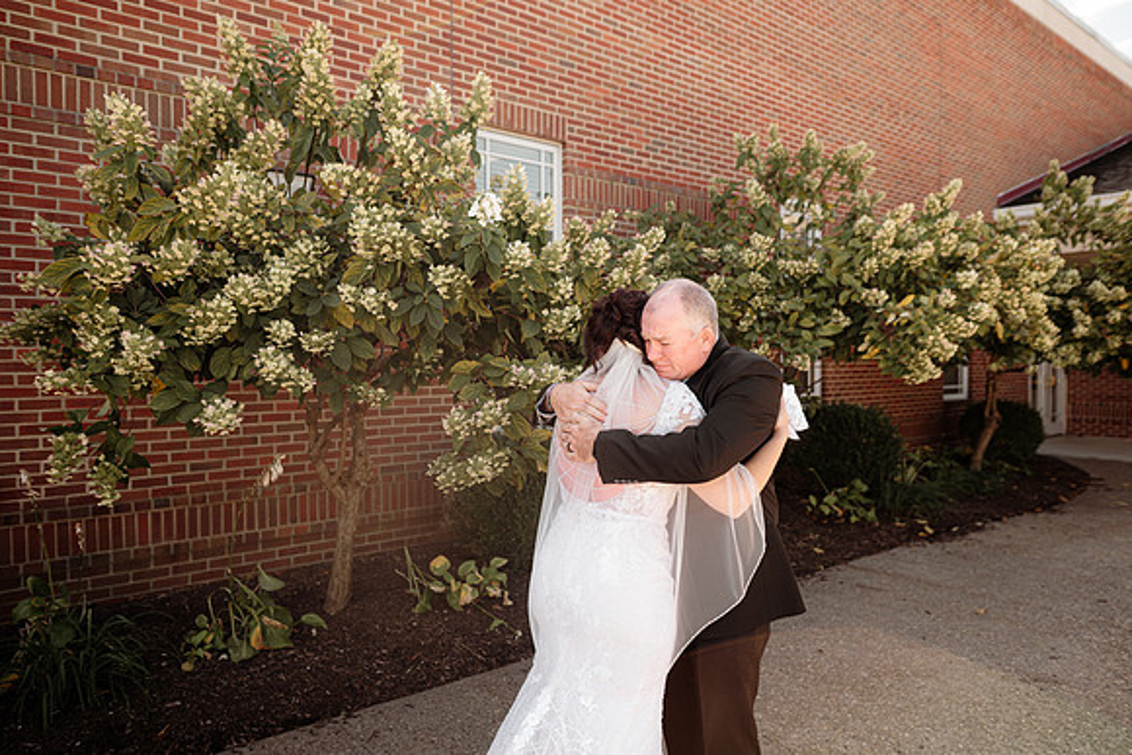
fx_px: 755
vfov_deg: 53.2
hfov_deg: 73.7
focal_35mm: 24
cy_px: 378
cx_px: 566
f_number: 2.8
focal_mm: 24
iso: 160
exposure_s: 1/400
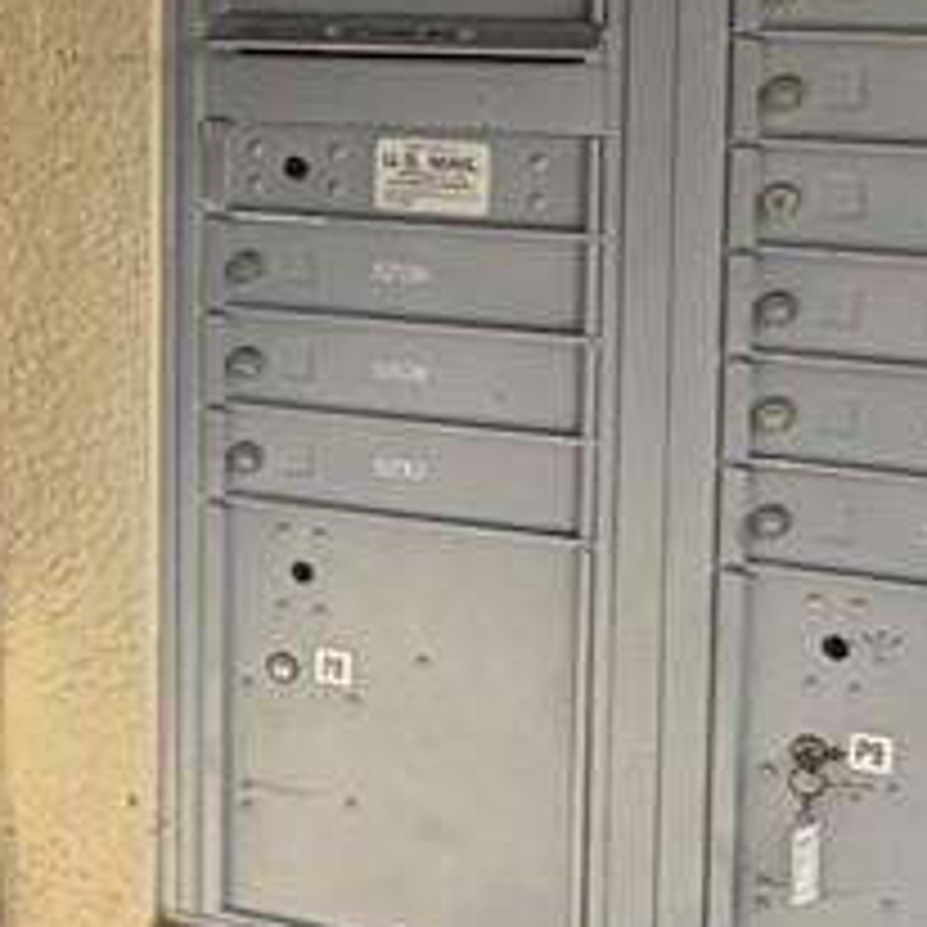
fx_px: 2909
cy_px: 158
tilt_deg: -8.1
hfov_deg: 15.9
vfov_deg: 17.9
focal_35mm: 96
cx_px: -639
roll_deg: +2.6
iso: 32
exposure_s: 1/770
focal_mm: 2.22
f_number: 2.2
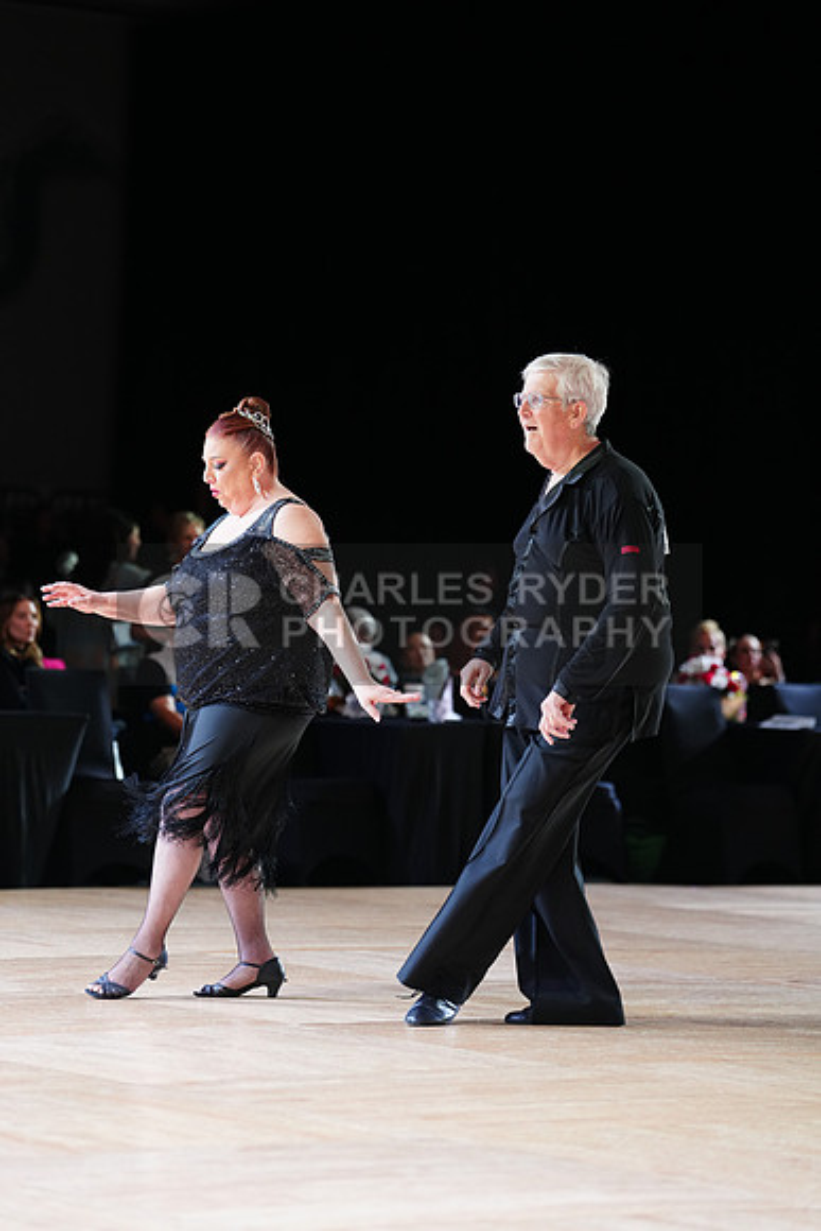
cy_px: 616
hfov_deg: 10.6
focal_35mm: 129
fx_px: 4410
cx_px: 410
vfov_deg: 15.9
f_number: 2.8
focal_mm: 129
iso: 1250
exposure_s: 1/400
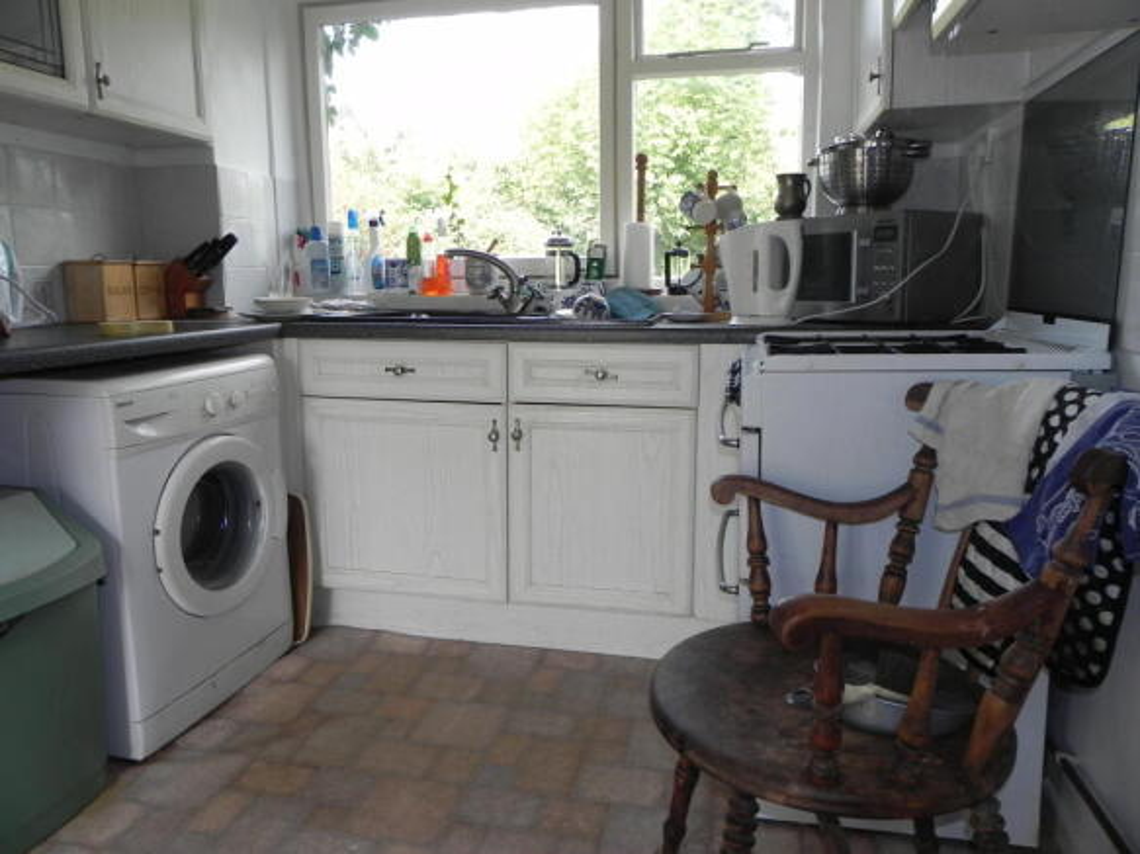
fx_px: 856
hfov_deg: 67.3
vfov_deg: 53.0
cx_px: 570
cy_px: 427
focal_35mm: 26
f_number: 4
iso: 160
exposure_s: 1/110
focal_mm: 4.6
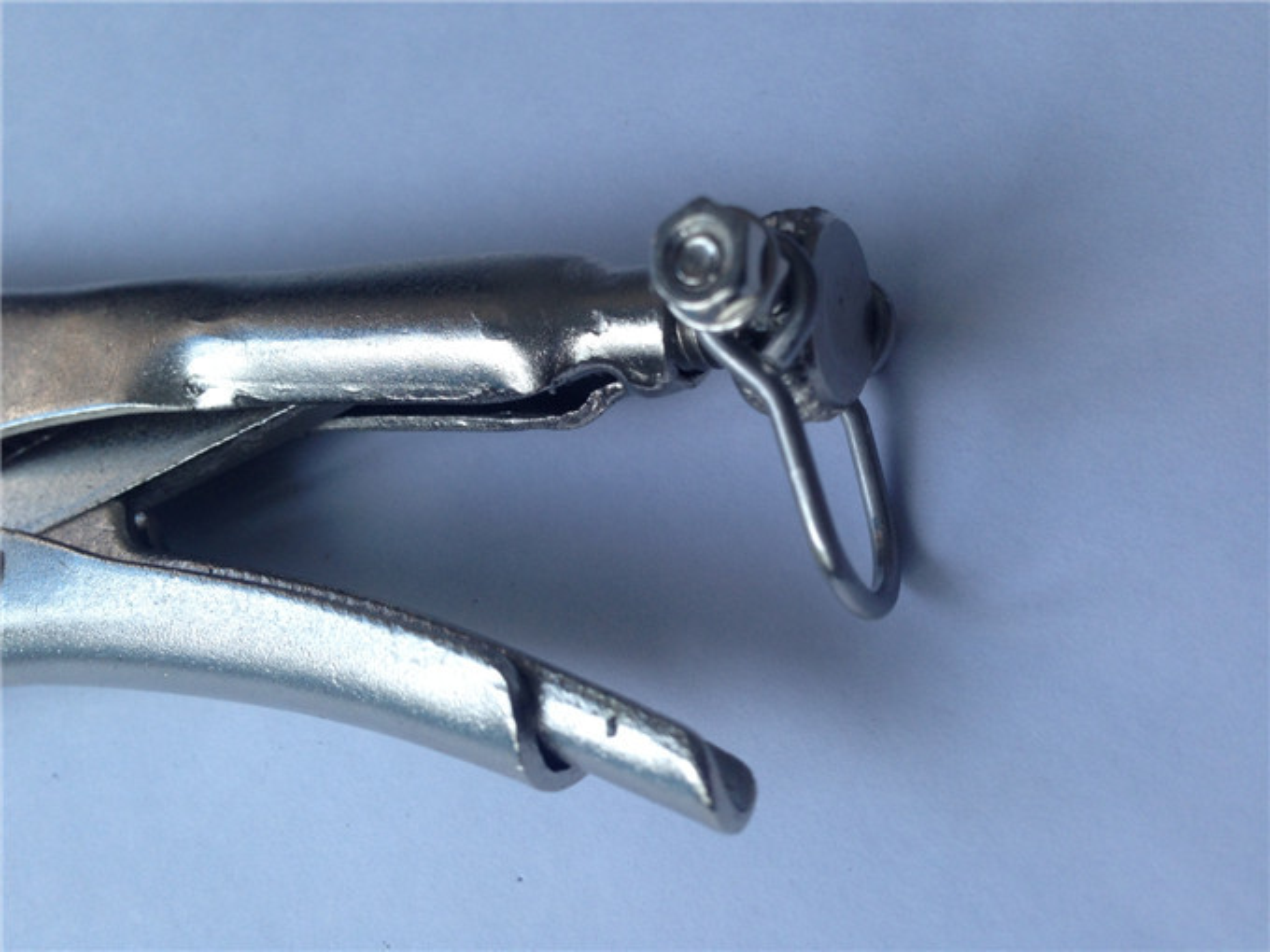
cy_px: 476
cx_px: 635
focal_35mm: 33
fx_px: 1211
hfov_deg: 55.4
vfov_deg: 42.9
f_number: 2.4
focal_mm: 4.12
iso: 64
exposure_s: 1/120
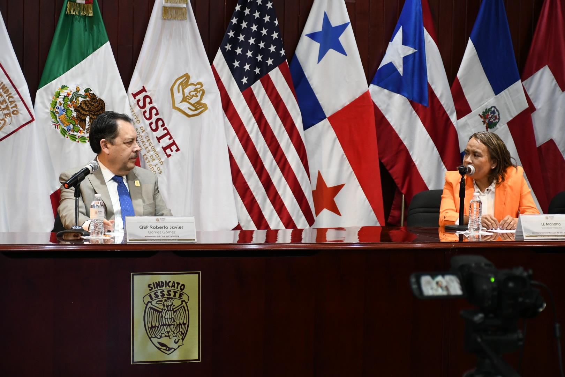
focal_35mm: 90
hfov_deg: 22.6
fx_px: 1412
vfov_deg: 15.2
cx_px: 282
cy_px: 188
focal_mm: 60
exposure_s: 1/100
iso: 2500
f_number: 5
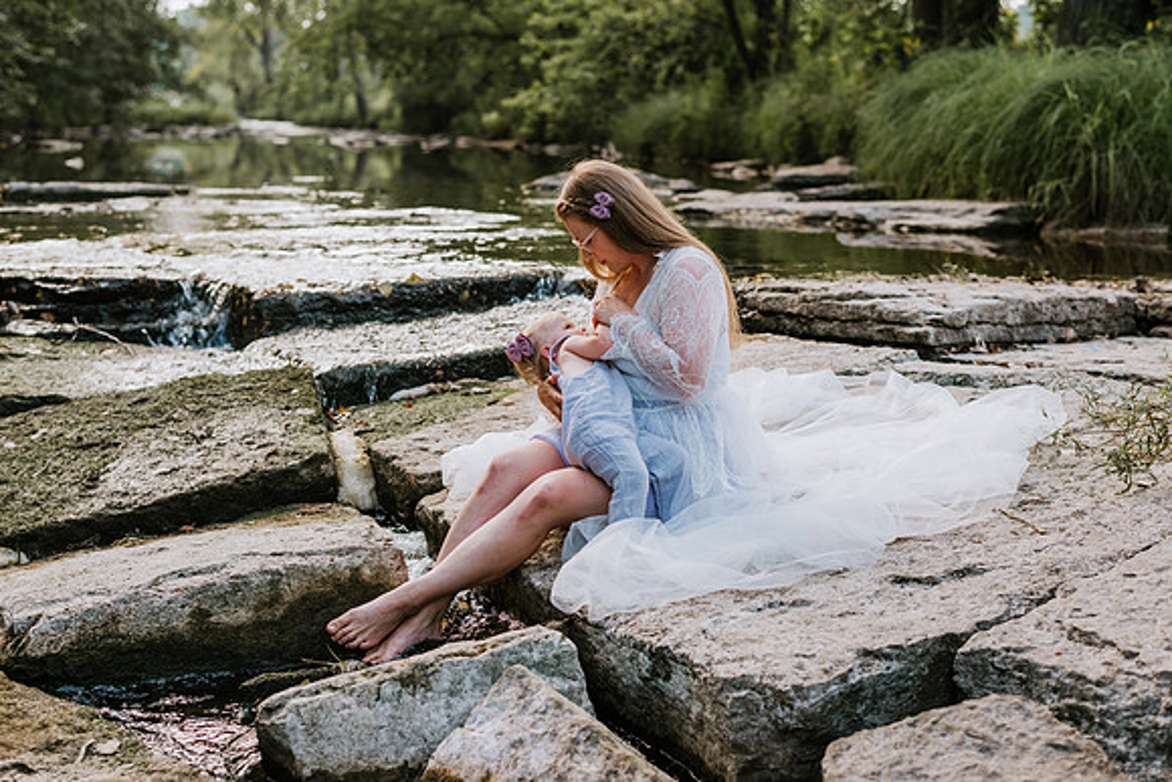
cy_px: 391
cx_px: 586
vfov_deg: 23.4
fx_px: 1889
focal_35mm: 58
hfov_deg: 34.5
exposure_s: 1/800
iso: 500
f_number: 3.2
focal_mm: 58
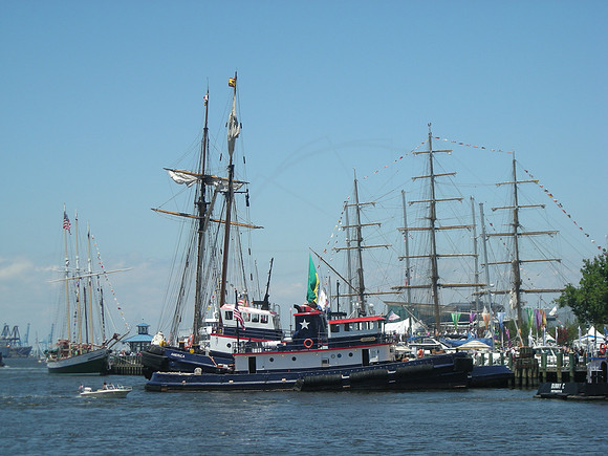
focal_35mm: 105
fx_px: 1844
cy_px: 228
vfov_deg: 14.1
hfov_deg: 18.7
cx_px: 304
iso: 50
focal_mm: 17.1
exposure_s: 1/128
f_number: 9.4
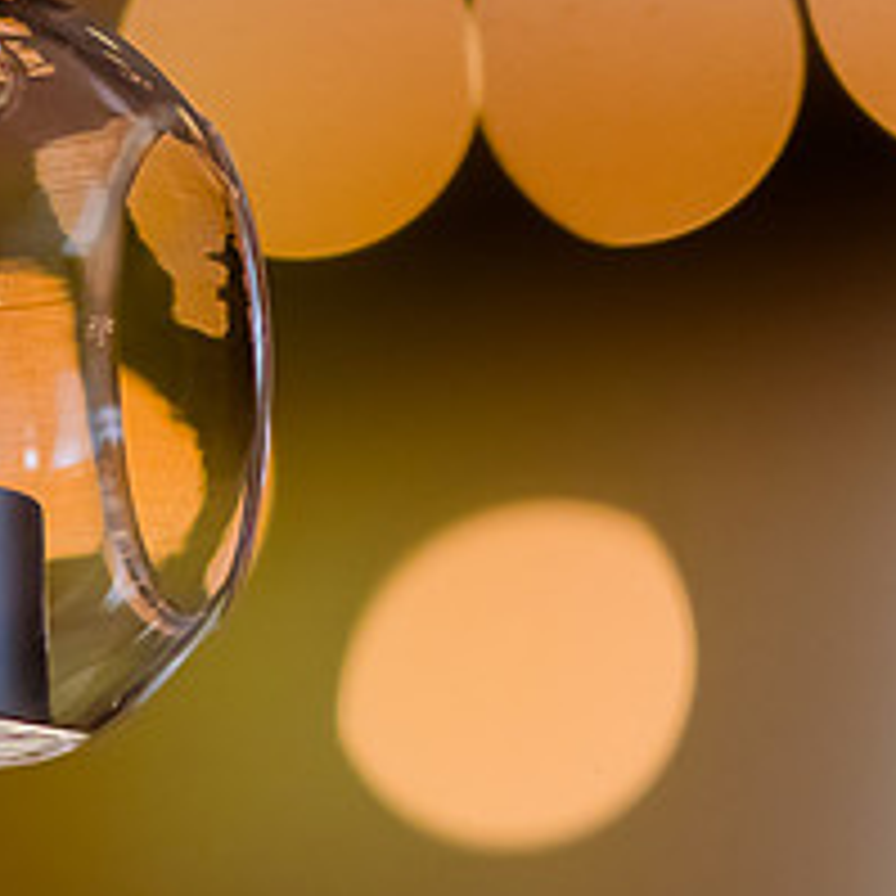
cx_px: 171
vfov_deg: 6.7
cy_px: 169
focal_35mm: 260
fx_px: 7614
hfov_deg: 6.7
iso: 2000
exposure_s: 1/800
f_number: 3
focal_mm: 105
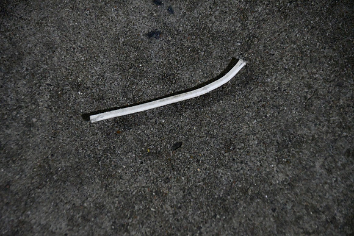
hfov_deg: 6.9
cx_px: 177
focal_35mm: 300
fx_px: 2951
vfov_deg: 4.6
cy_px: 118
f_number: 6.3
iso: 12800
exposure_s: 1/60
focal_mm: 200
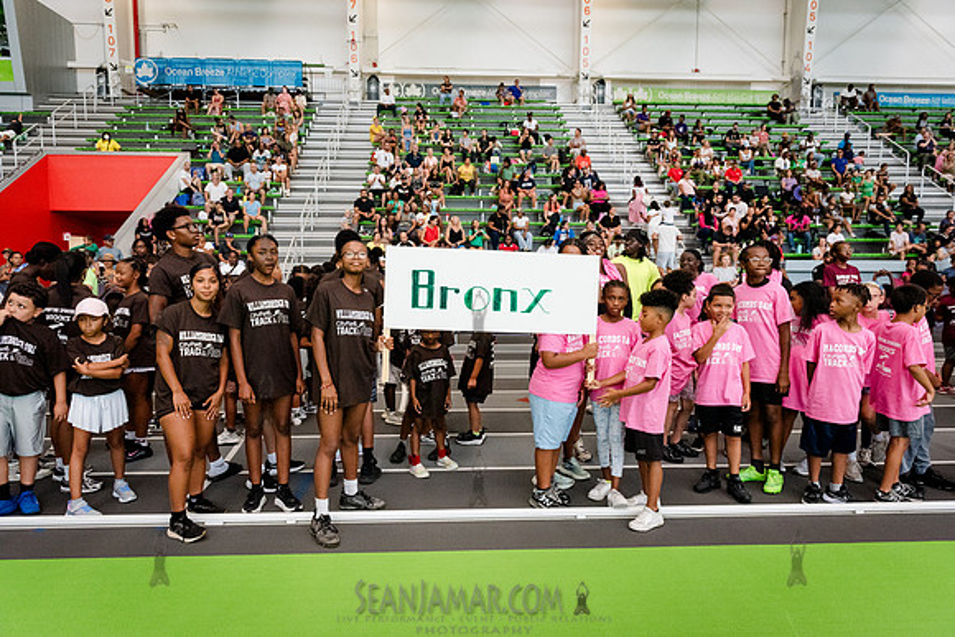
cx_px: 478
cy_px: 318
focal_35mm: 24
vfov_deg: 53.1
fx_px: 637
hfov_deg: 73.7
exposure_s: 1/1000
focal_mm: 24
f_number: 4
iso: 6400
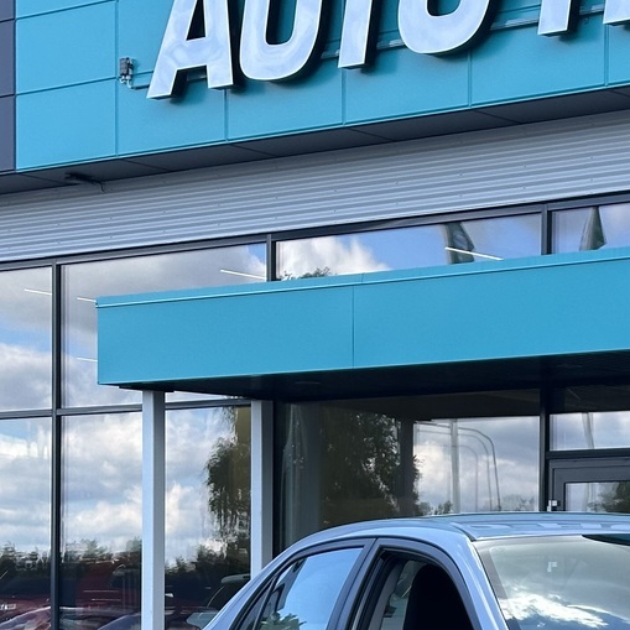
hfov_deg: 14.2
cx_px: 714
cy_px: 656
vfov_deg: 14.3
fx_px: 2471
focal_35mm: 120
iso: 64
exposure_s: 1/911
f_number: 1.78
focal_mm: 6.86
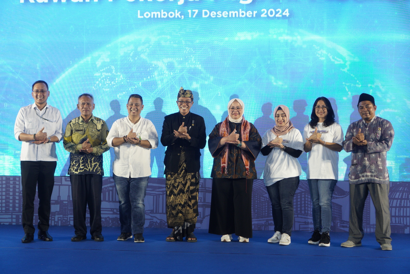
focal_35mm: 52
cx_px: 205
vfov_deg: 25.8
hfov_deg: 37.8
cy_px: 137
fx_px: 598
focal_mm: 35
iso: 800
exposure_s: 1/125
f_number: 3.2
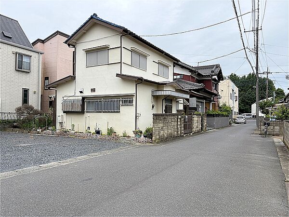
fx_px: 217
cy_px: 108
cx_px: 144
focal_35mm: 26
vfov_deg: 53.1
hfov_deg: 67.3
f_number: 1.6
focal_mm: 5.96
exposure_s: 1/2747
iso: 50
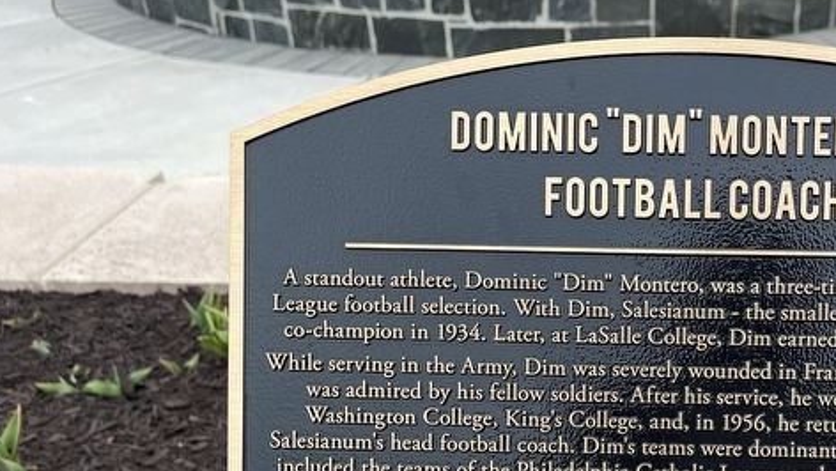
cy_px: 437
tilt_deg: -33.3
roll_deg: -1.3
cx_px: 698
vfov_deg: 24.2
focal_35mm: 48
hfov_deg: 40.6
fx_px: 1065
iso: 50
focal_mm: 5.1
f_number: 1.6
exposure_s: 1/642
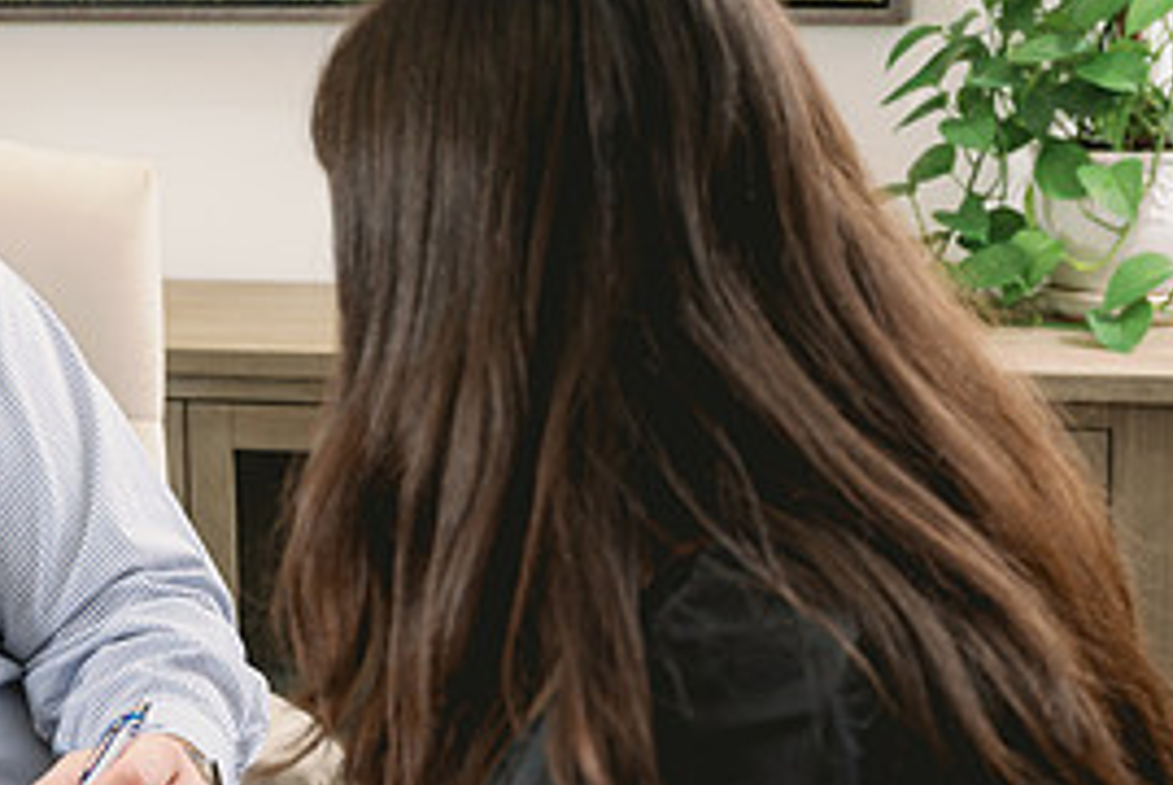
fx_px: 3392
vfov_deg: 13.2
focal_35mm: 104
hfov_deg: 19.3
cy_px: 560
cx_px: 160
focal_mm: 46
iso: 200
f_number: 5.6
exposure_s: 1/160
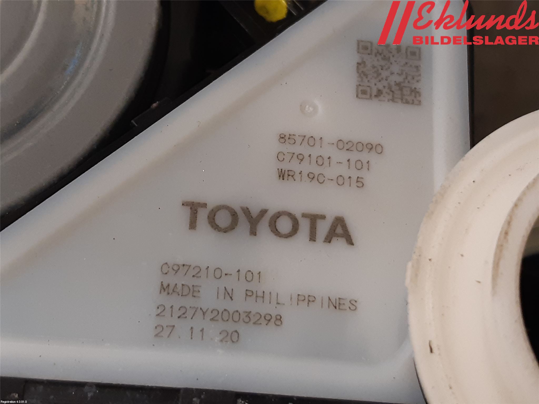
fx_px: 405
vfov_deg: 53.1
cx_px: 270
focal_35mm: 26
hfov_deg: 67.3
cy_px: 202
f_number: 1.7
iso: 125
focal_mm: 3.93
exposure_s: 1/50
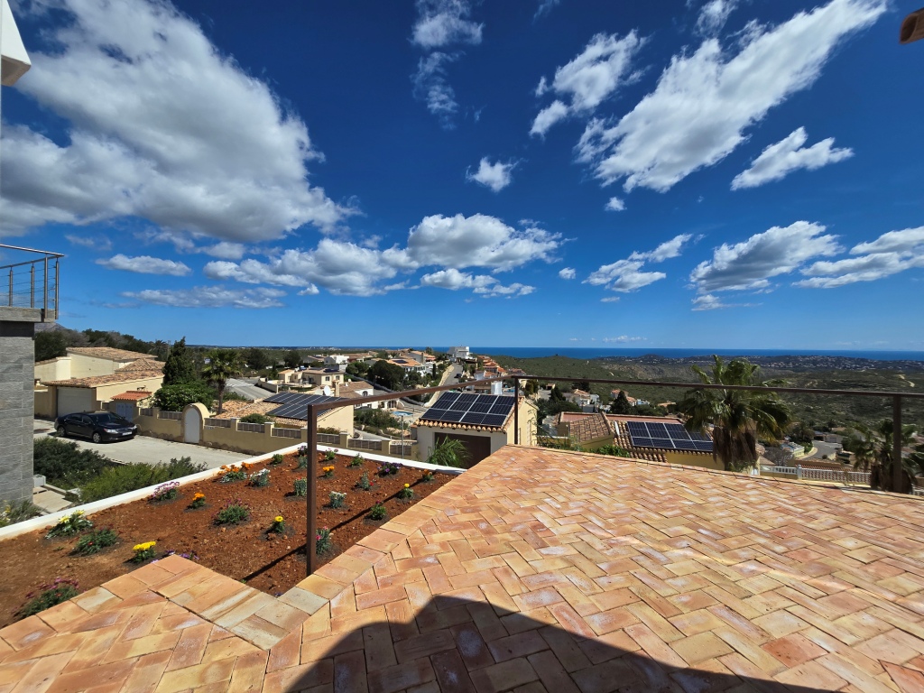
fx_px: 347
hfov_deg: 106.2
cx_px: 462
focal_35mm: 13
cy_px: 346
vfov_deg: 89.9
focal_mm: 2.2
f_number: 2.2
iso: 50
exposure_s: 1/4591
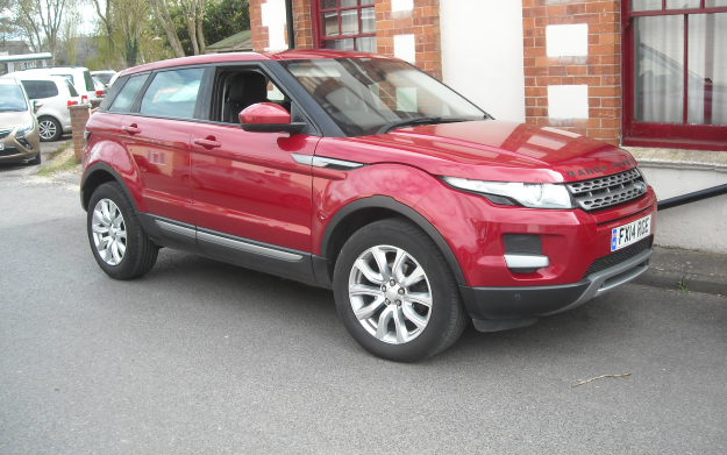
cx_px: 363
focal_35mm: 38
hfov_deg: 51.5
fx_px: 753
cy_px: 207
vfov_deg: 33.6
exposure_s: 1/218
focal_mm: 5.7
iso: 64
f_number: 2.8
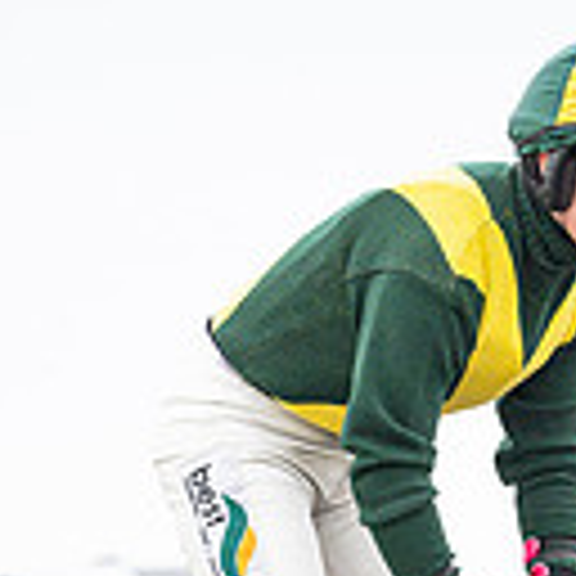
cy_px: 860
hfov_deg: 2.9
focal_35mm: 604
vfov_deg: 2.9
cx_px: 470
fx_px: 11371
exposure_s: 1/1000
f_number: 4.5
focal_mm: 135
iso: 500
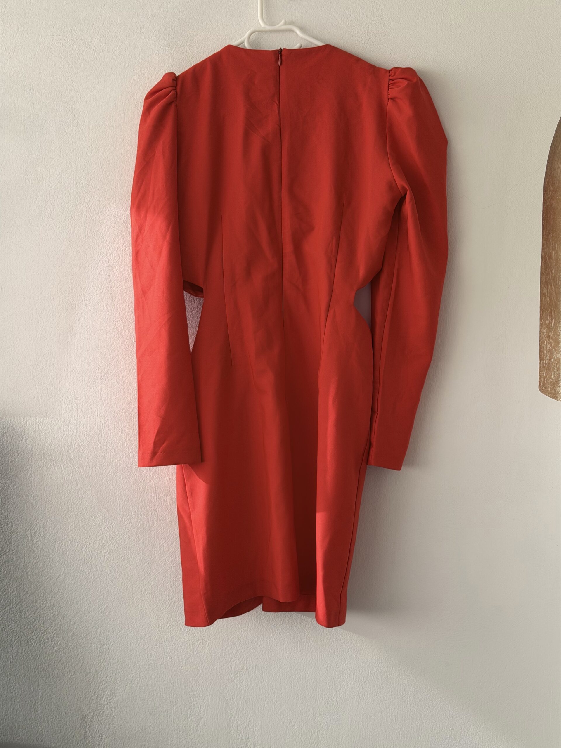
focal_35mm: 48
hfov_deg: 30.3
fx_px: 1037
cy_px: 374
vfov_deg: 39.7
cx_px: 280
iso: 50
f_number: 1.78
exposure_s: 1/205
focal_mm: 6.76
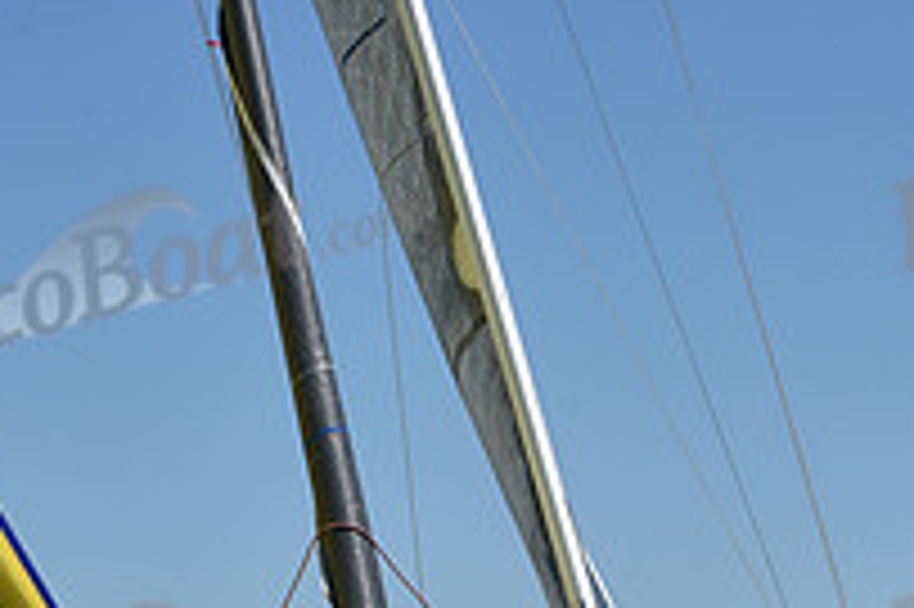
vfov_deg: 6.8
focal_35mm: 200
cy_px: 867
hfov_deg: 10.3
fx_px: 5074
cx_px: 662
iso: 250
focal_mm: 70
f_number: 11
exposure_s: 1/800
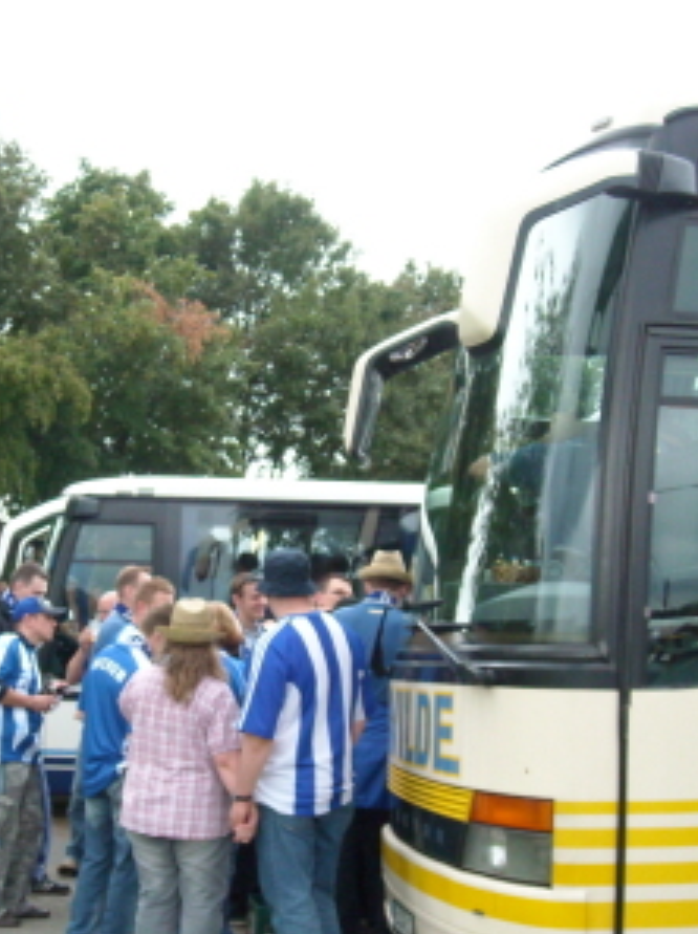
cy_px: 577
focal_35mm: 59
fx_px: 1590
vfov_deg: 32.6
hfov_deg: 24.6
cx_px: 208
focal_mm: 5.7
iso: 336
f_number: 2.8
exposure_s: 1/60
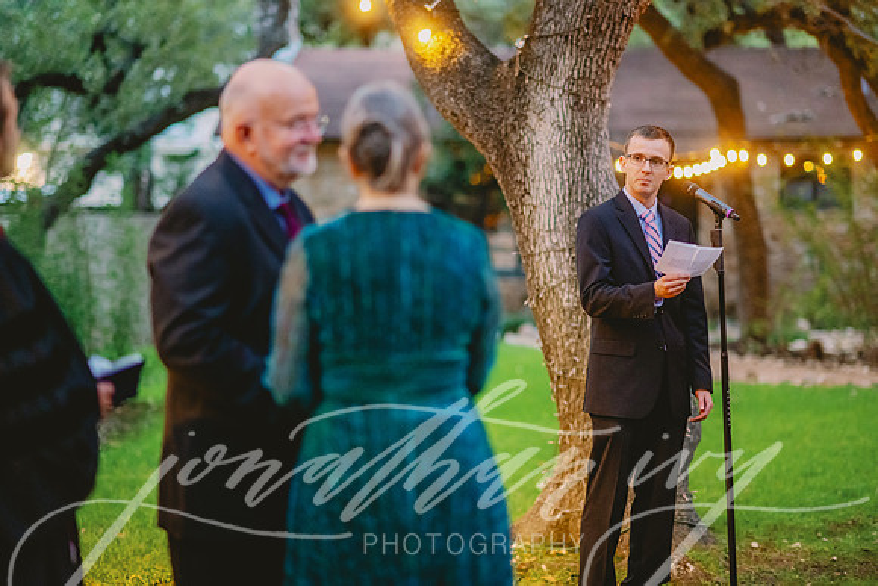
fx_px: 2073
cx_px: 439
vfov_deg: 16.1
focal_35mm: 85
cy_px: 293
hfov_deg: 23.9
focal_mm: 85
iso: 5000
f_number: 1.8
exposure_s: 1/200
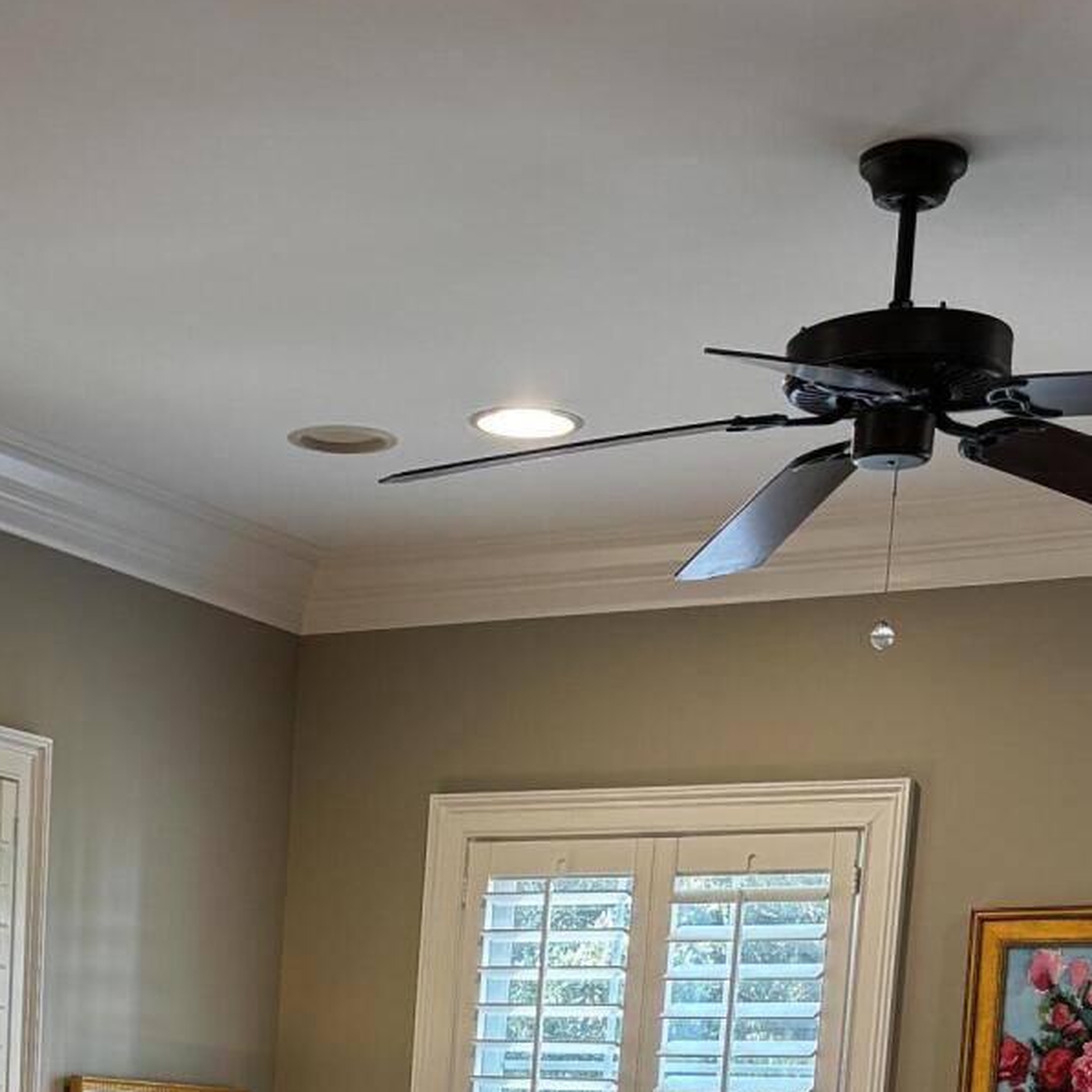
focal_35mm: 77
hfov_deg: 22.0
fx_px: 2748
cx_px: 108
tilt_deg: -8.3
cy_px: 1526
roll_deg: -3.6
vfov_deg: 20.1
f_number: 1.6
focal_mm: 5.96
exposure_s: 1/60
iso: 100
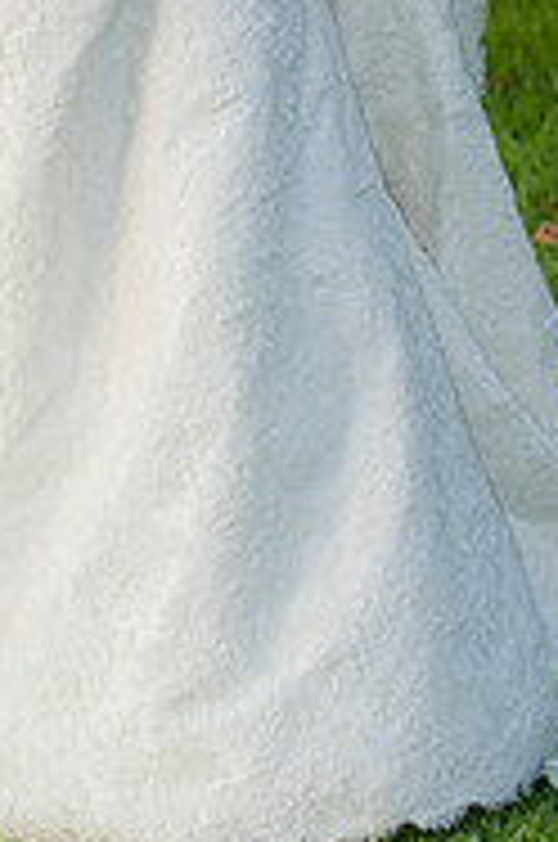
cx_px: 272
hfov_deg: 4.9
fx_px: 6510
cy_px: -41
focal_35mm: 279
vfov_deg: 7.4
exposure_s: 1/125
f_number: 5.6
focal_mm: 116
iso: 400
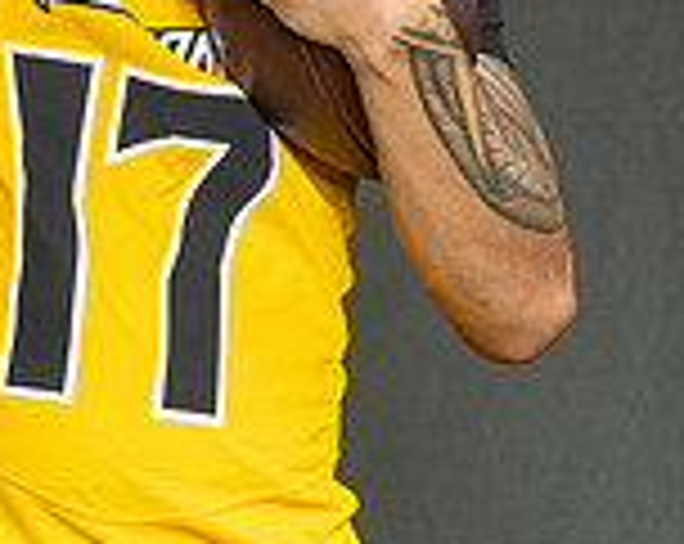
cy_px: 79
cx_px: 57
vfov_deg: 4.1
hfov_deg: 5.1
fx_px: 7617
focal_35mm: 377
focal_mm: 70
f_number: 7.1
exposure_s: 1/200
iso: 200
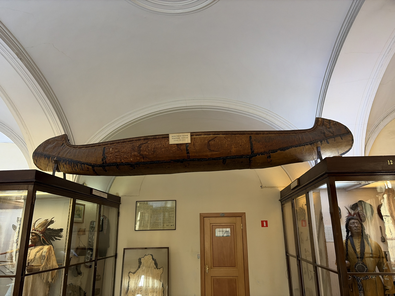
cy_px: 148
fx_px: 297
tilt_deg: +16.9
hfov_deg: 67.3
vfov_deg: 53.1
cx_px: 198
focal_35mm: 26
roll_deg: +0.9
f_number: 1.6
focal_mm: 5.96
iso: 160
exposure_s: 1/50
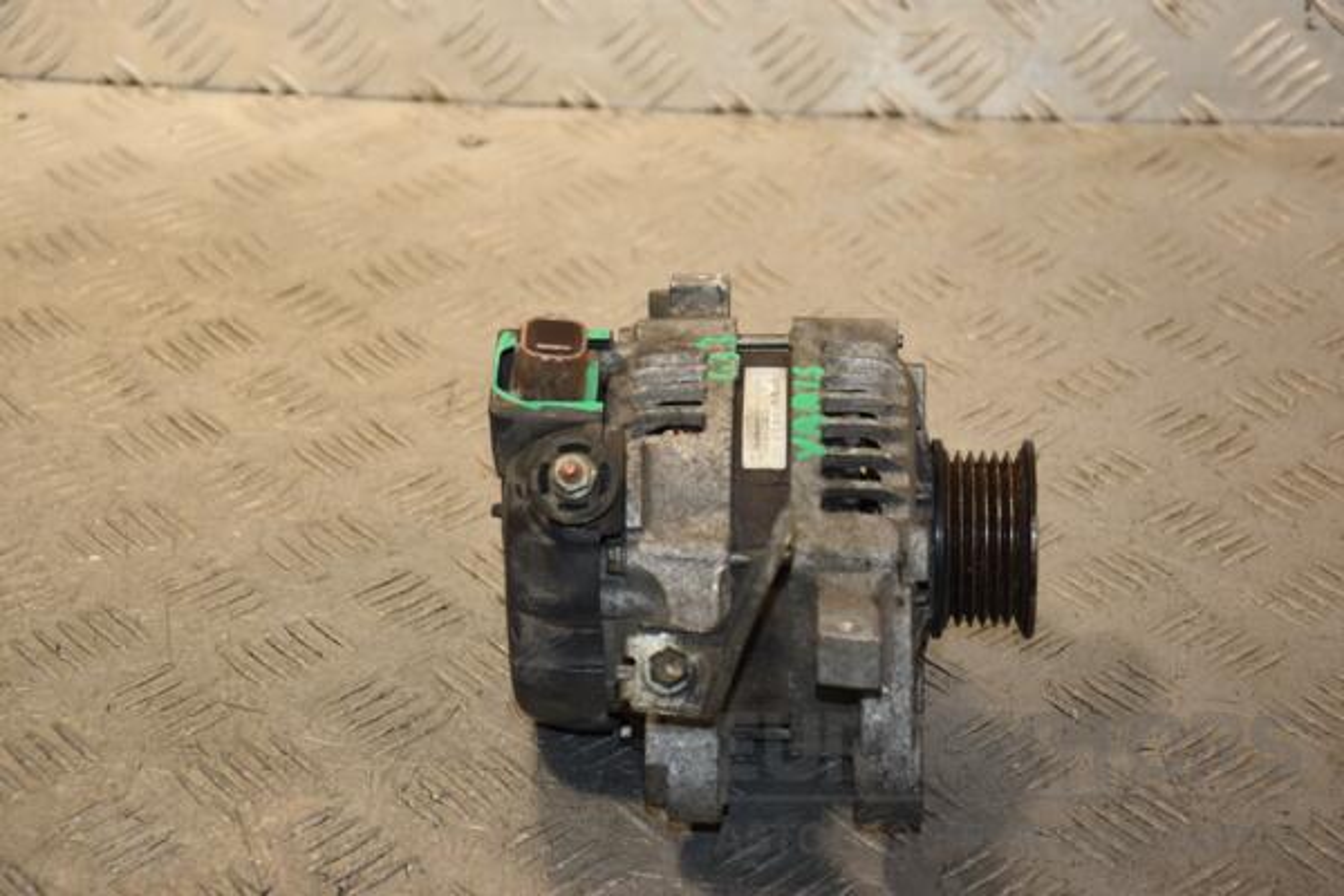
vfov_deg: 14.7
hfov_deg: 21.9
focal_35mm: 93
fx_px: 3472
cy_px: 448
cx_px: 672
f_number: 5.6
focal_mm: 62
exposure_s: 1/200
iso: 800
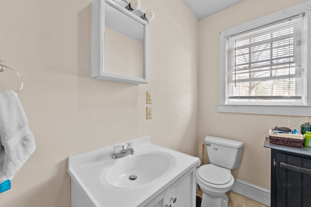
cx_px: 156
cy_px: 104
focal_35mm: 14
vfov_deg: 81.2
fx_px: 121
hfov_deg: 104.3
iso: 400
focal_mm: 14
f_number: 8
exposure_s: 1/4
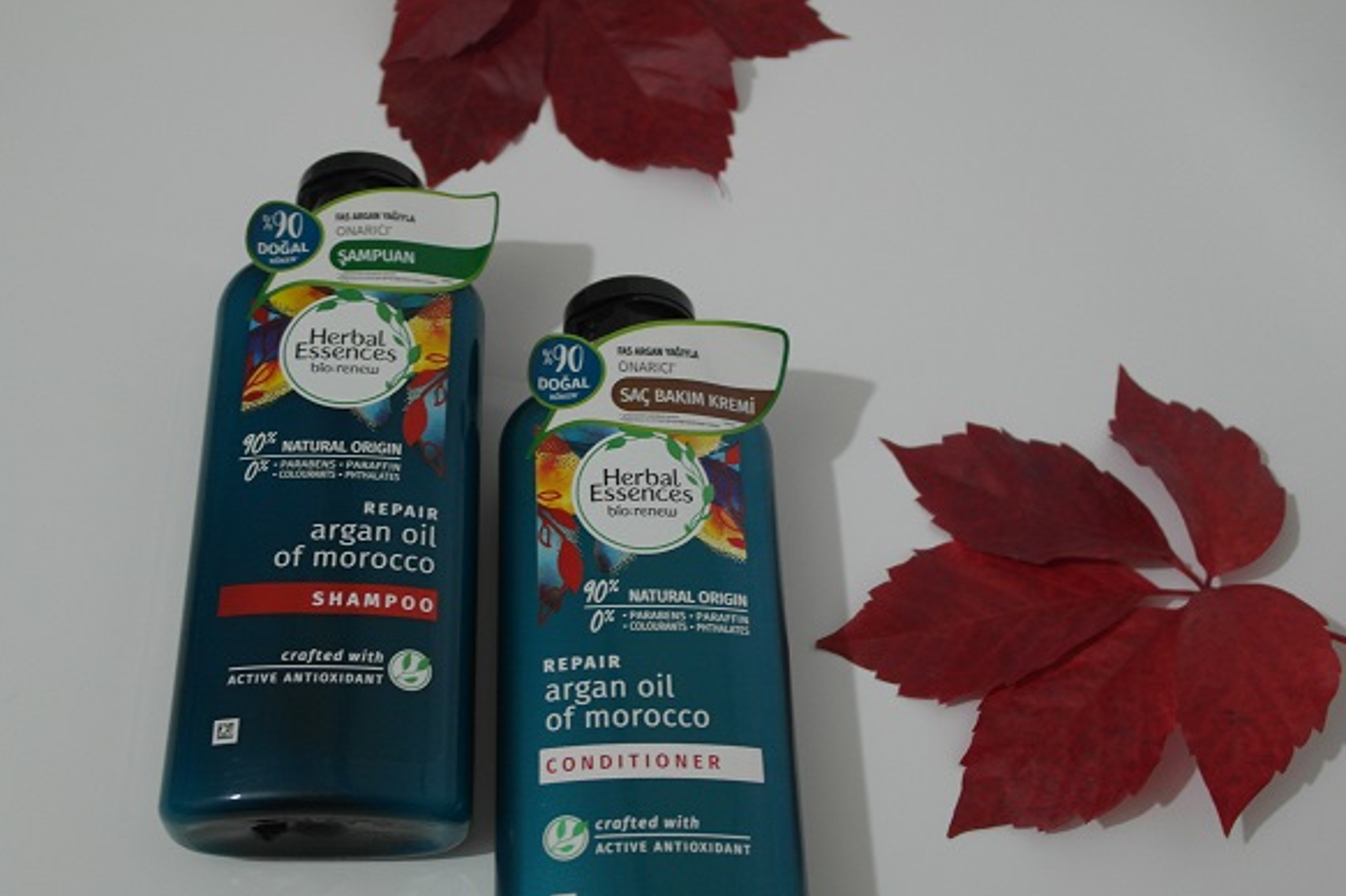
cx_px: 651
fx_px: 1681
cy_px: 457
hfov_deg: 43.6
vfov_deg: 29.8
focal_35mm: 45
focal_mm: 28
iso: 800
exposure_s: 1/25
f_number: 4
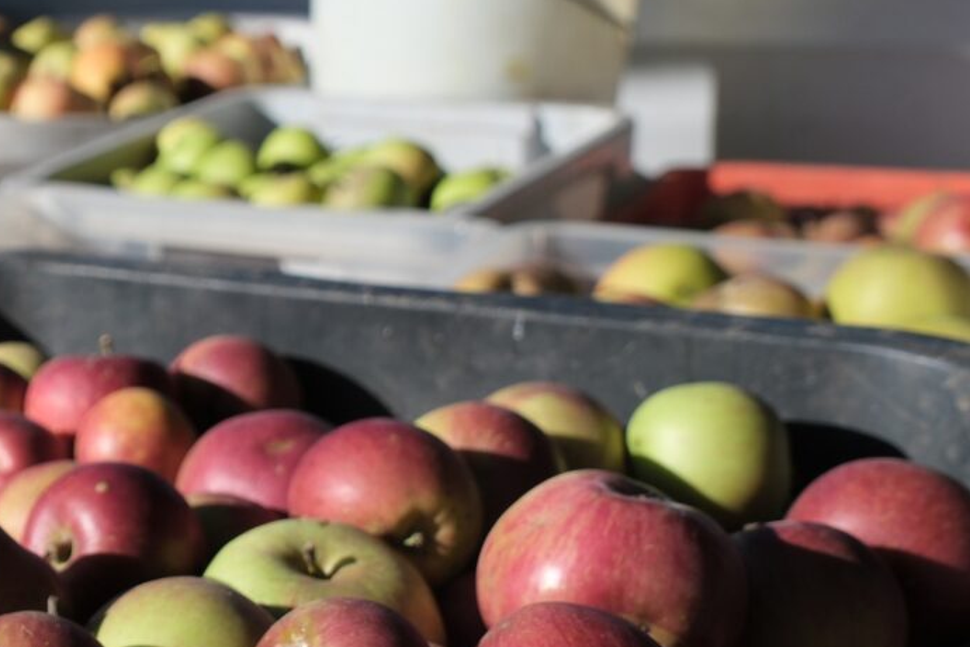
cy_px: 381
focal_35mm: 63
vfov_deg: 21.5
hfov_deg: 29.2
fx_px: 1697
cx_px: -66
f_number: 4
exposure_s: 1/2200
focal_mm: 19.6
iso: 320
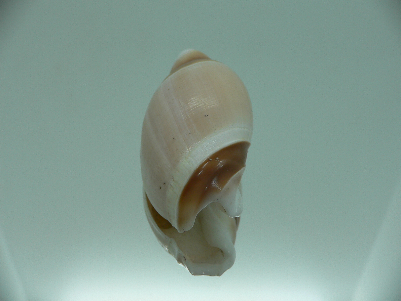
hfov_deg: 52.6
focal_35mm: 35
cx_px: 200
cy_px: 150
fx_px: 405
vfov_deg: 40.7
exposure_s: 1/80
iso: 80
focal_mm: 4.6
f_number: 2.8
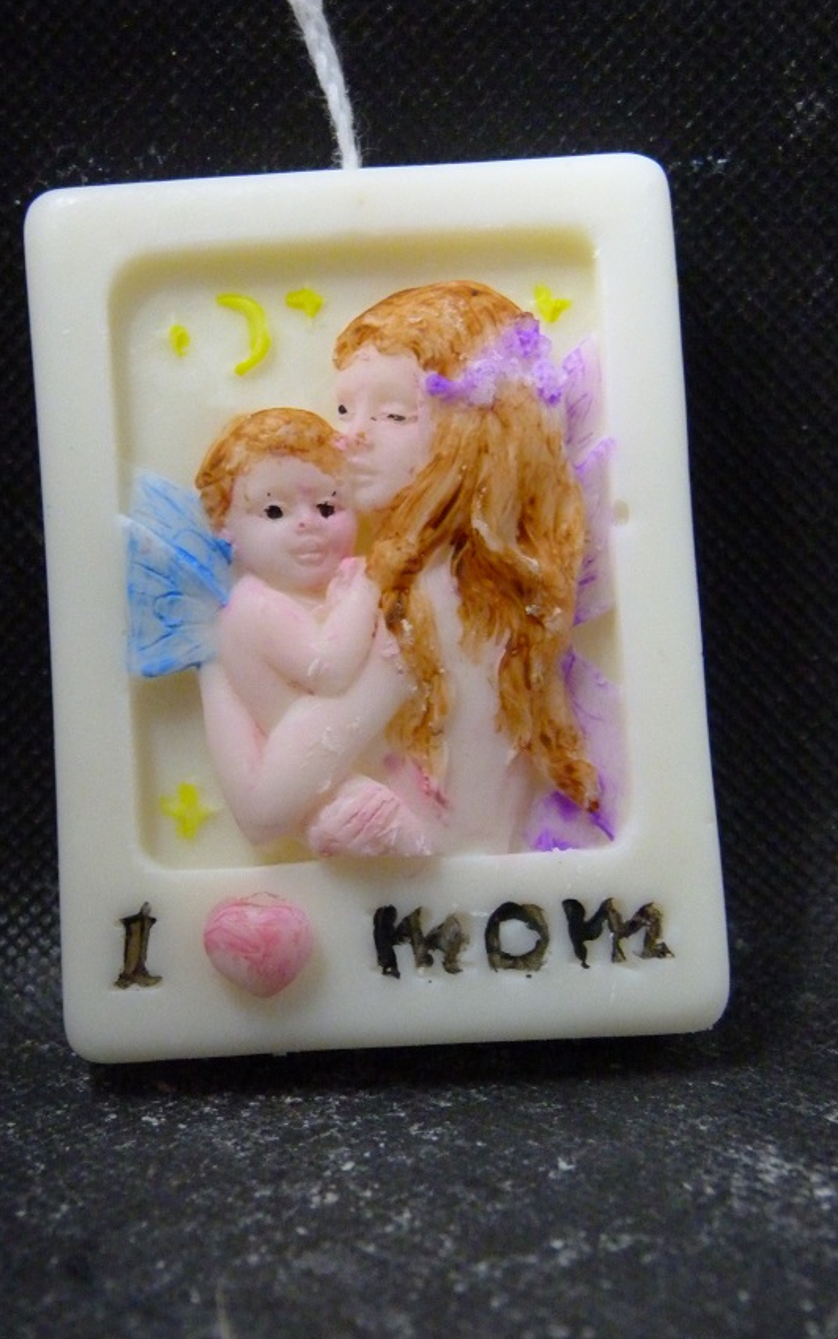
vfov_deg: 36.3
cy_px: 665
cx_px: 381
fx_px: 2044
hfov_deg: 23.2
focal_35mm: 56
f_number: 3.2
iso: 800
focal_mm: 9.4
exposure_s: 1/30
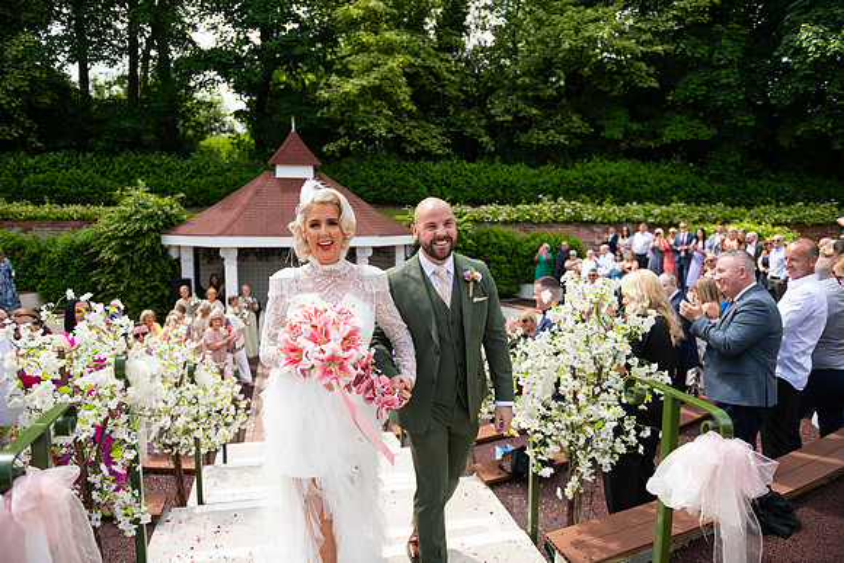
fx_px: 563
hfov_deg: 73.7
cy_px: 282
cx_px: 422
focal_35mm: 24
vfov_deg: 53.2
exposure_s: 1/1250
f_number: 3.5
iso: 160
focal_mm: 24
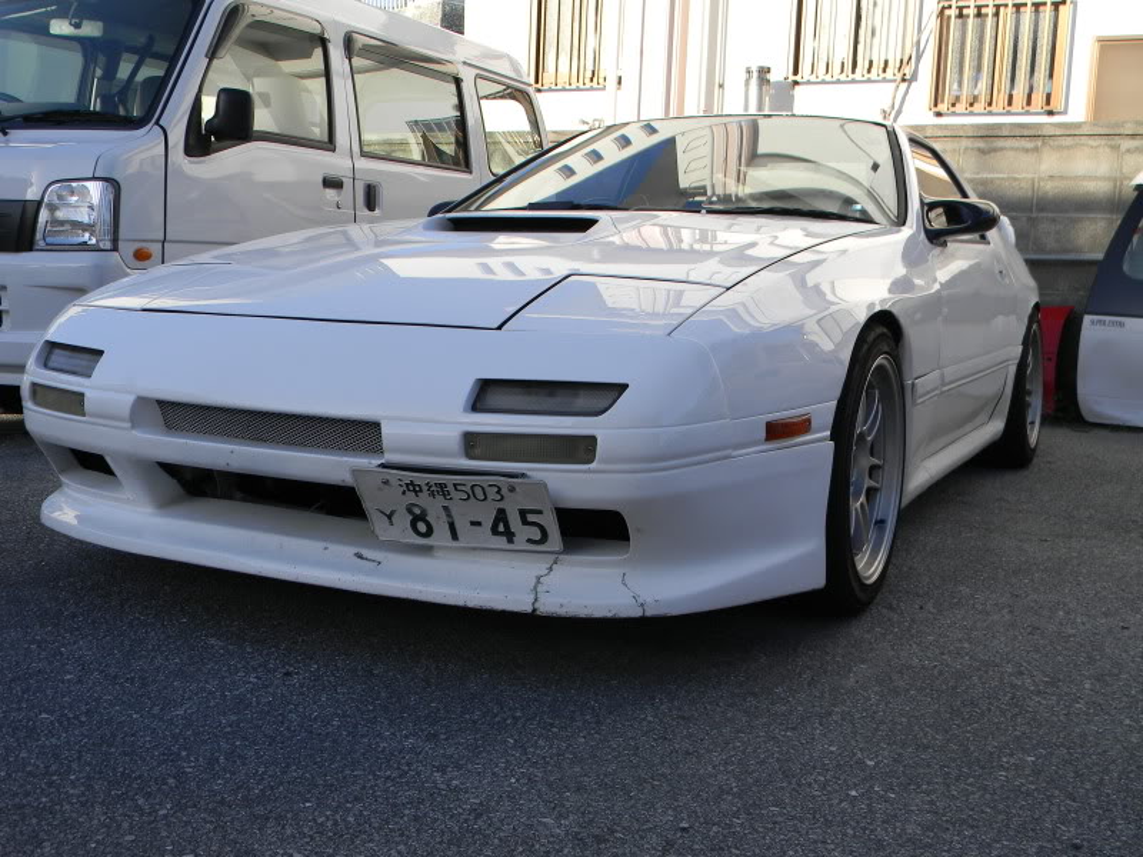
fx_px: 1189
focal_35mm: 36
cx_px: 572
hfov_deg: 51.4
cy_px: 428
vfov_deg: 39.7
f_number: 3.7
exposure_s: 1/455
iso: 80
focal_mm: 6.4
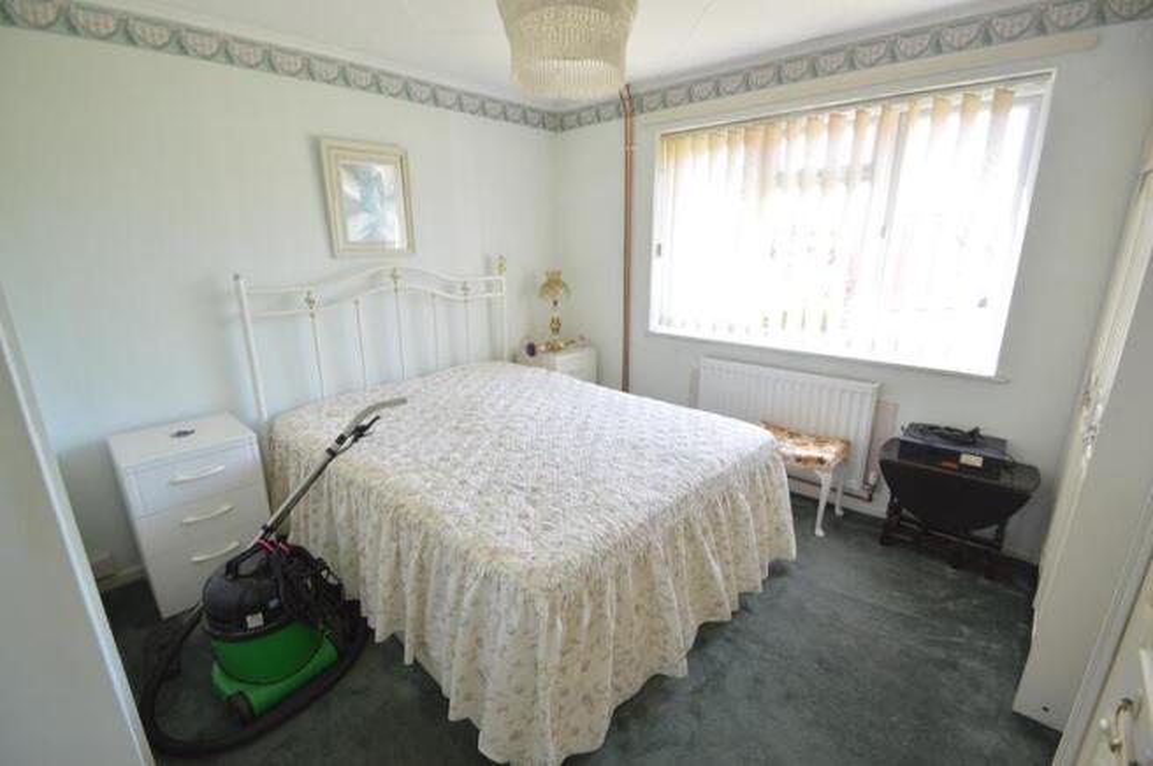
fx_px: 480
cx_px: 576
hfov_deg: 100.4
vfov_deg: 77.2
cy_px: 383
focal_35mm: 15
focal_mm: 10
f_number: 3.5
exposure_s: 1/15
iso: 100
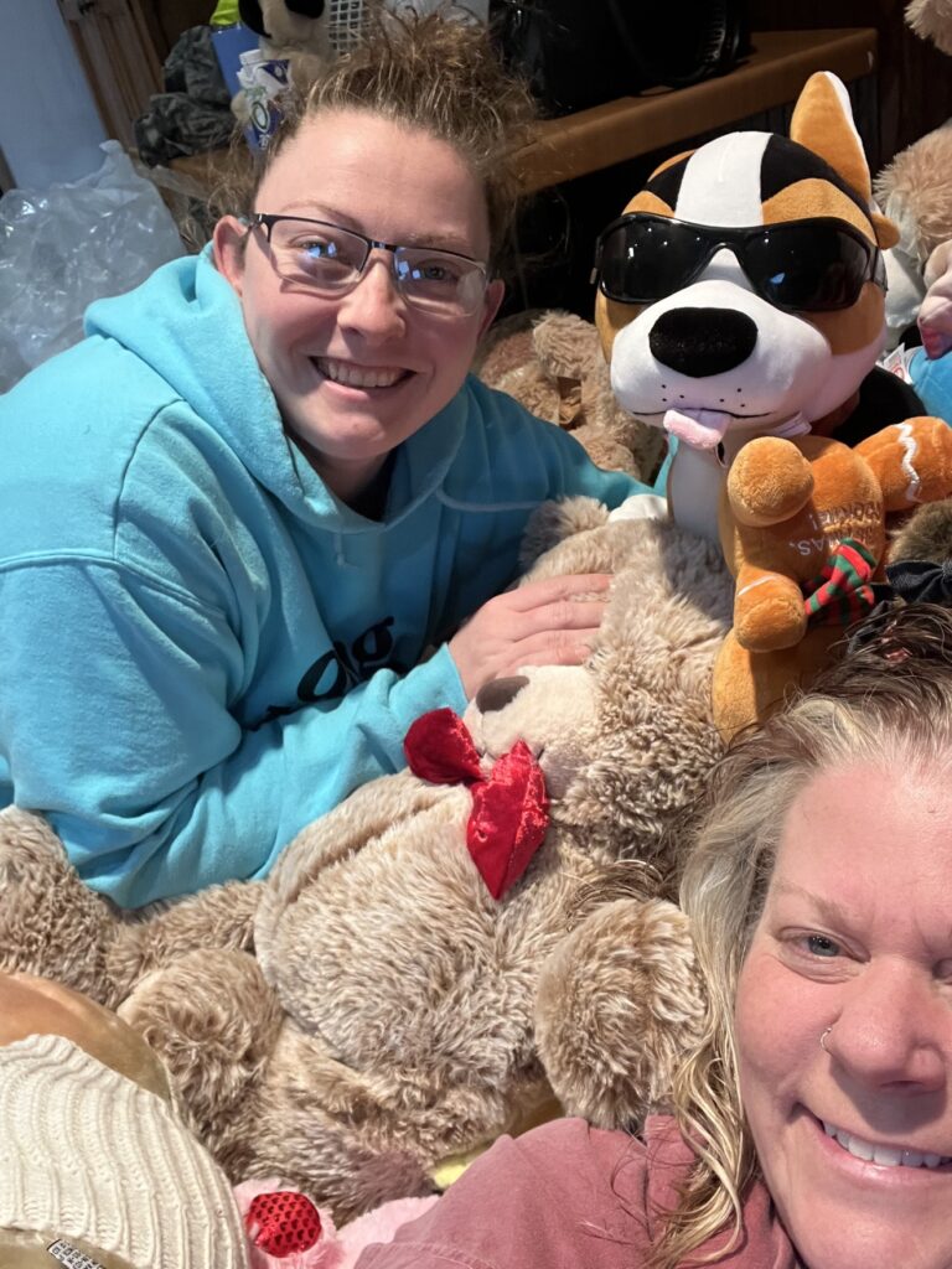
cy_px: 634
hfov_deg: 46.8
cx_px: 476
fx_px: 1100
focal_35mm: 30
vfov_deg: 60.0
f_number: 2.2
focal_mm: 2.71
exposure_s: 1/60
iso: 250
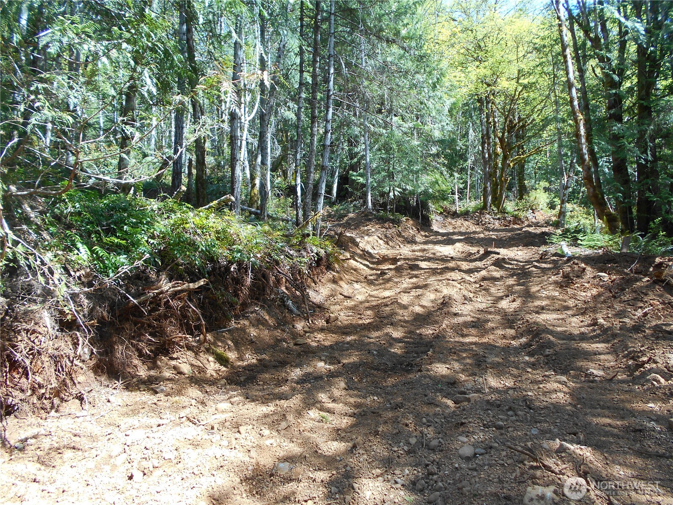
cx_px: 336
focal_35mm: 26
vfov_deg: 53.1
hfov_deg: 67.3
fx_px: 505
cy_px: 252
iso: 80
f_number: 3.2
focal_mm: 4.6
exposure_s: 1/100
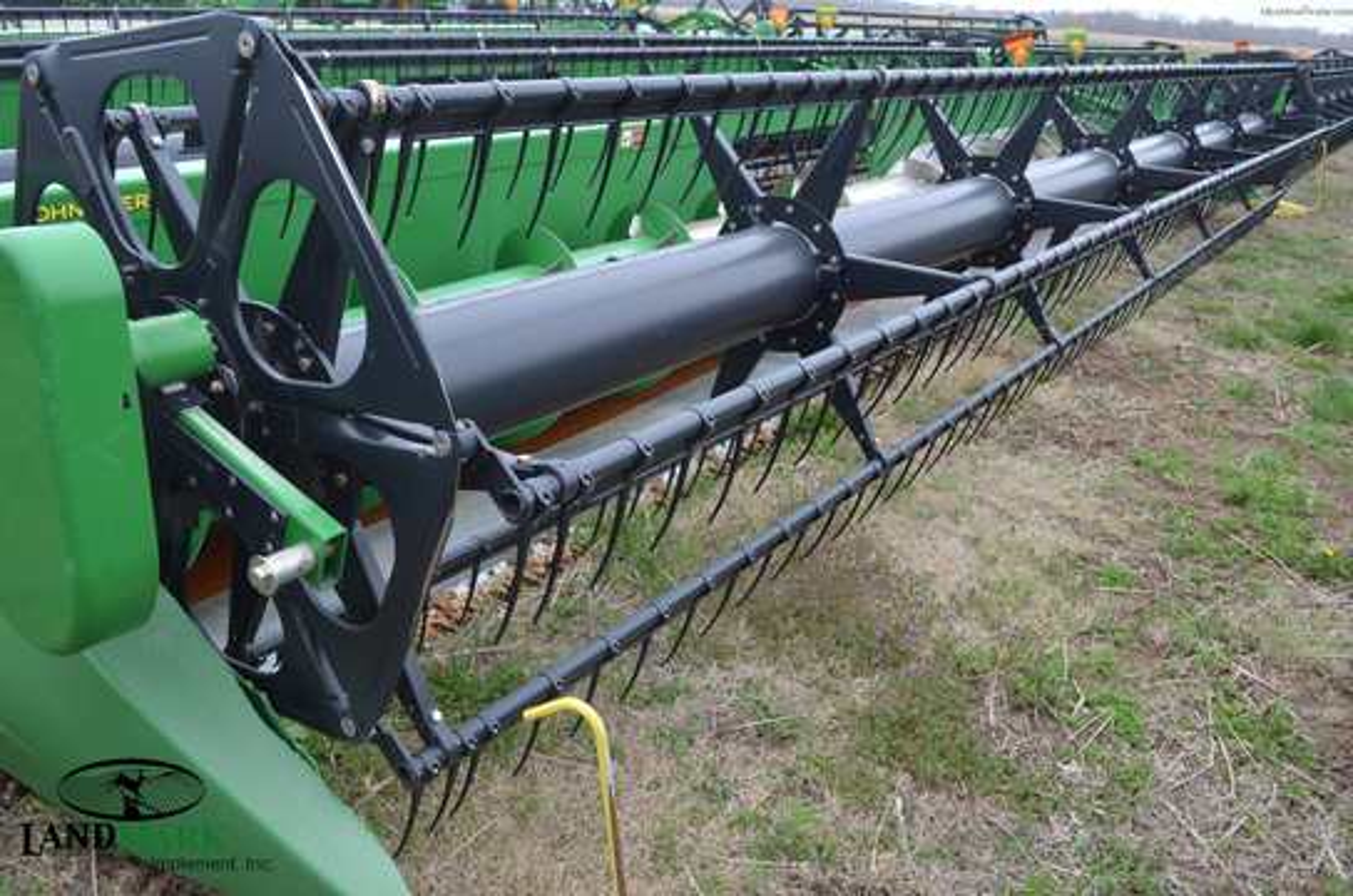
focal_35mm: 30
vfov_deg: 43.4
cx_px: 676
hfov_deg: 62.0
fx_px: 1125
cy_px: 448
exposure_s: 1/160
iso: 200
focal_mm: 20
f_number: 6.3
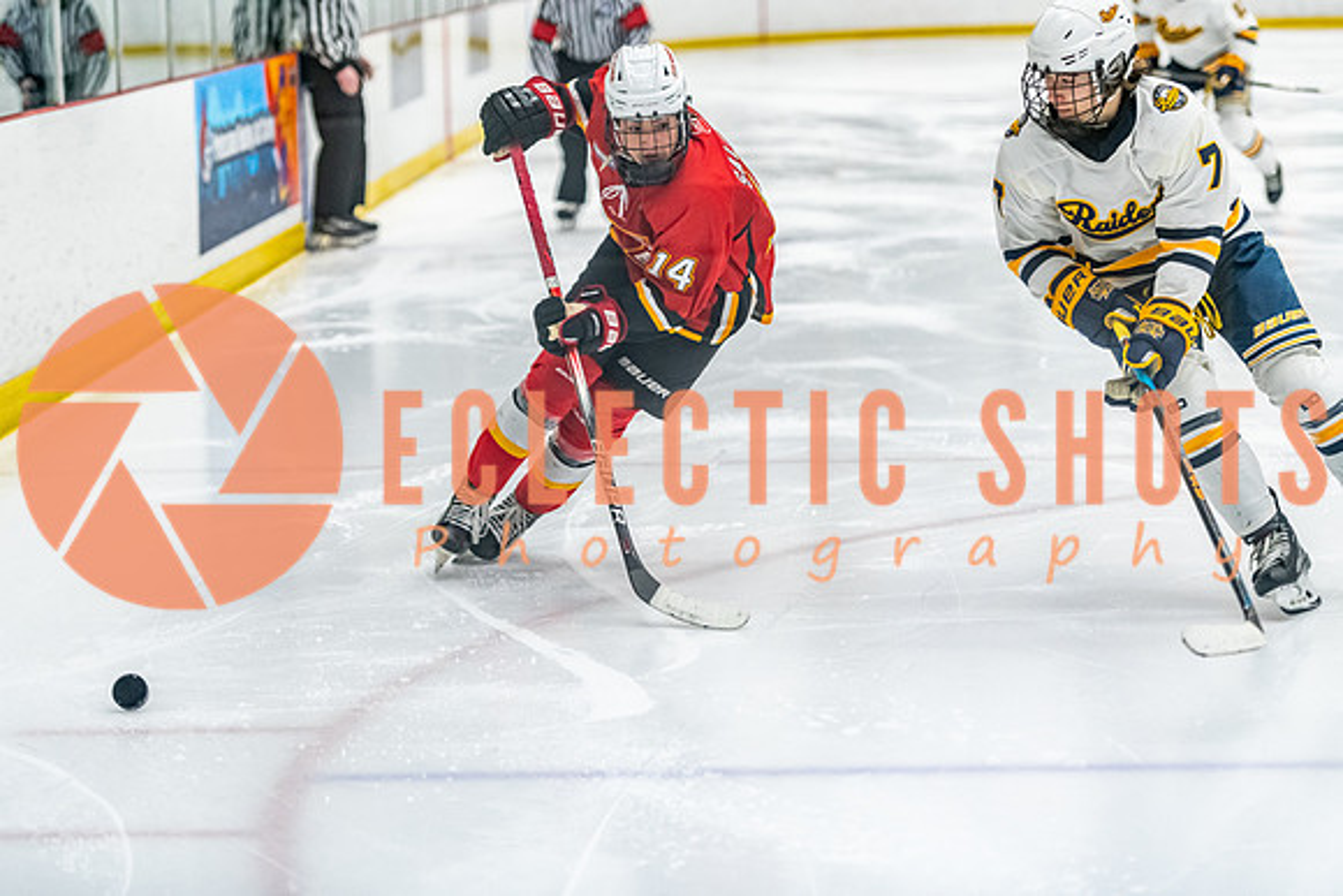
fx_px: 4003
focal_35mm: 107
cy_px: 448
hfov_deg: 19.0
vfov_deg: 12.8
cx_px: 663
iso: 3200
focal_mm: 105
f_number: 2.8
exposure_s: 1/800
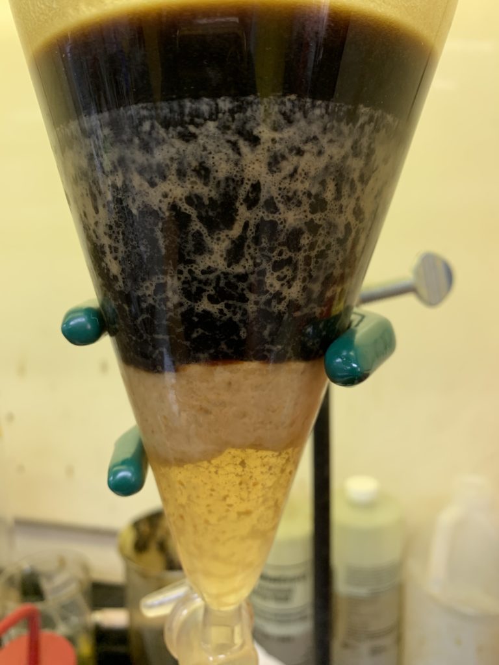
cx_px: 250
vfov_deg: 67.3
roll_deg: +1.8
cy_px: 332
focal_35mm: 26
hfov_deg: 53.1
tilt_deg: -7.4
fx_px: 500
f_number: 1.8
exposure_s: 1/60
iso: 100
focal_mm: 4.25
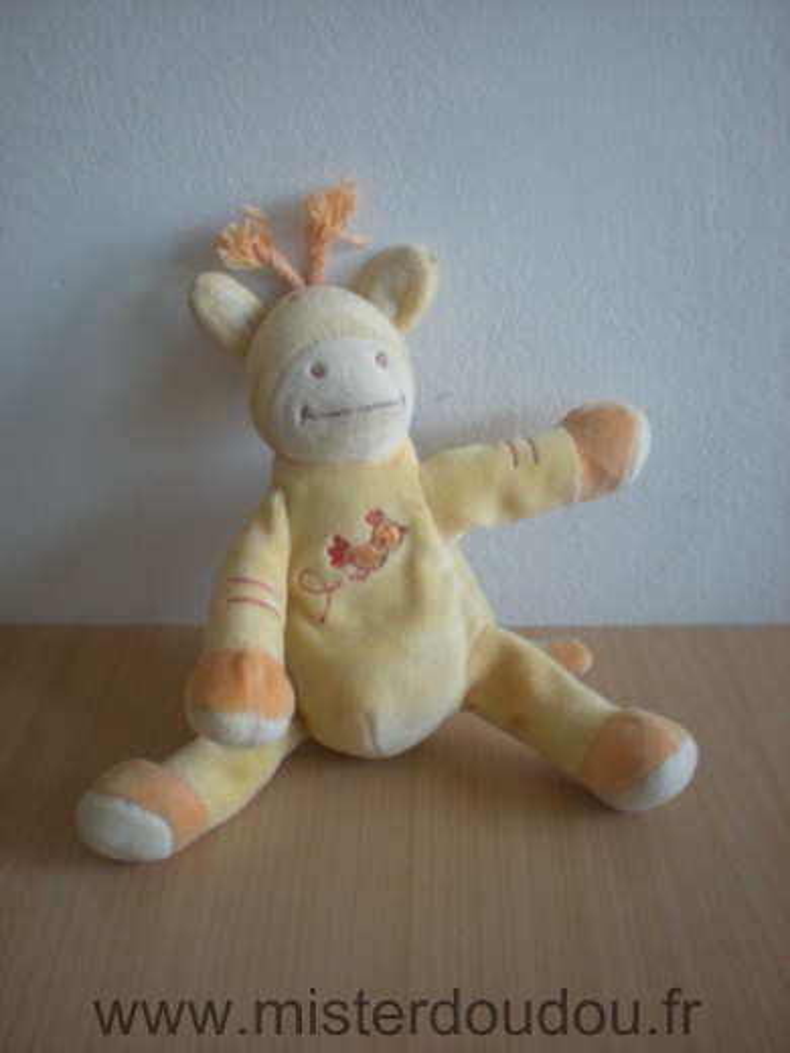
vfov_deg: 49.0
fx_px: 1156
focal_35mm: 38
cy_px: 526
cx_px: 395
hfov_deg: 37.7
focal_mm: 6.3
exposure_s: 1/35.4
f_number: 3.1
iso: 200
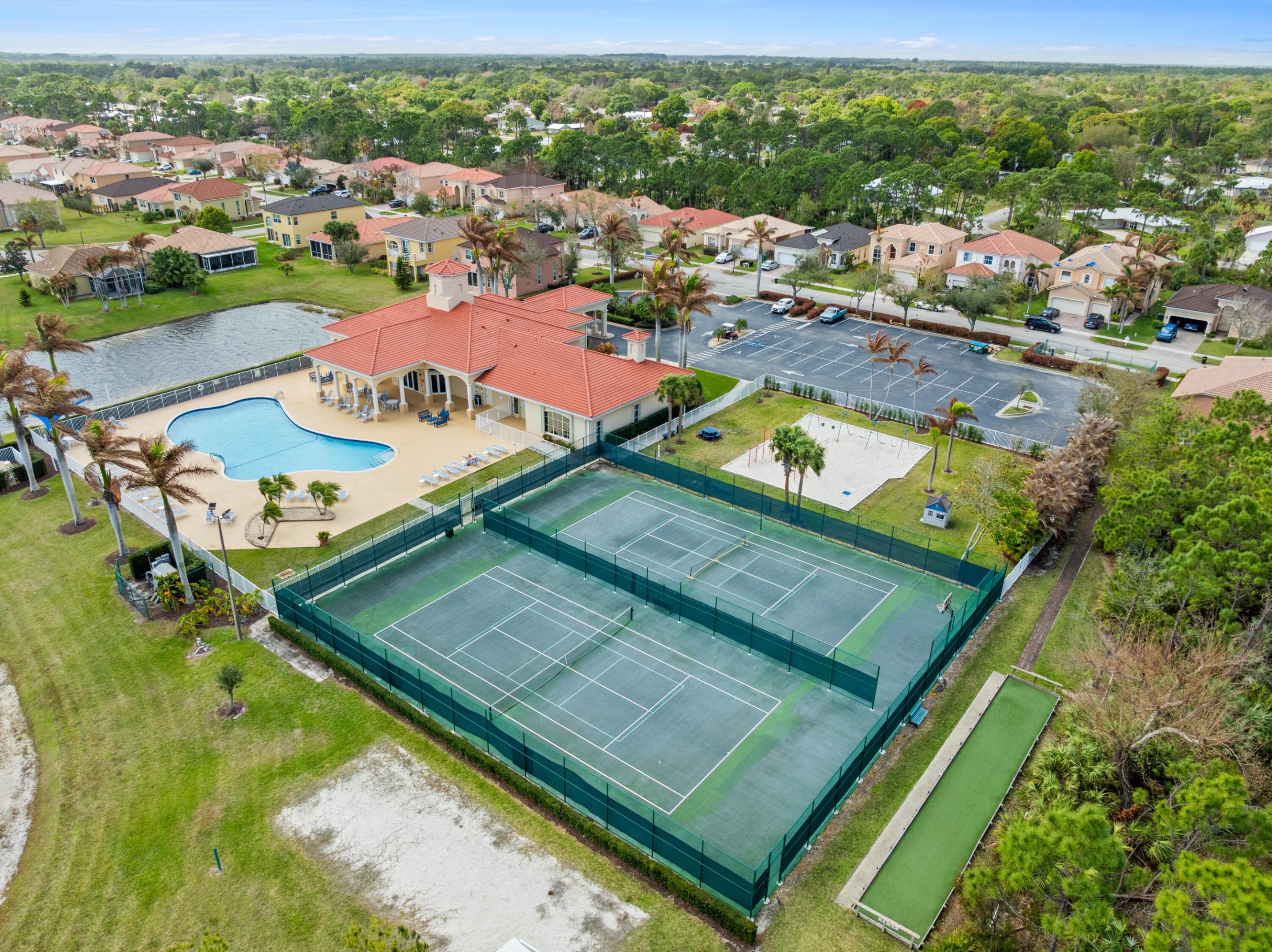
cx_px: 636
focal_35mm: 24
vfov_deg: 56.8
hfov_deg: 71.6
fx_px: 881
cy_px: 476
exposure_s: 1/1250
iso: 140
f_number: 2.8
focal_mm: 12.29
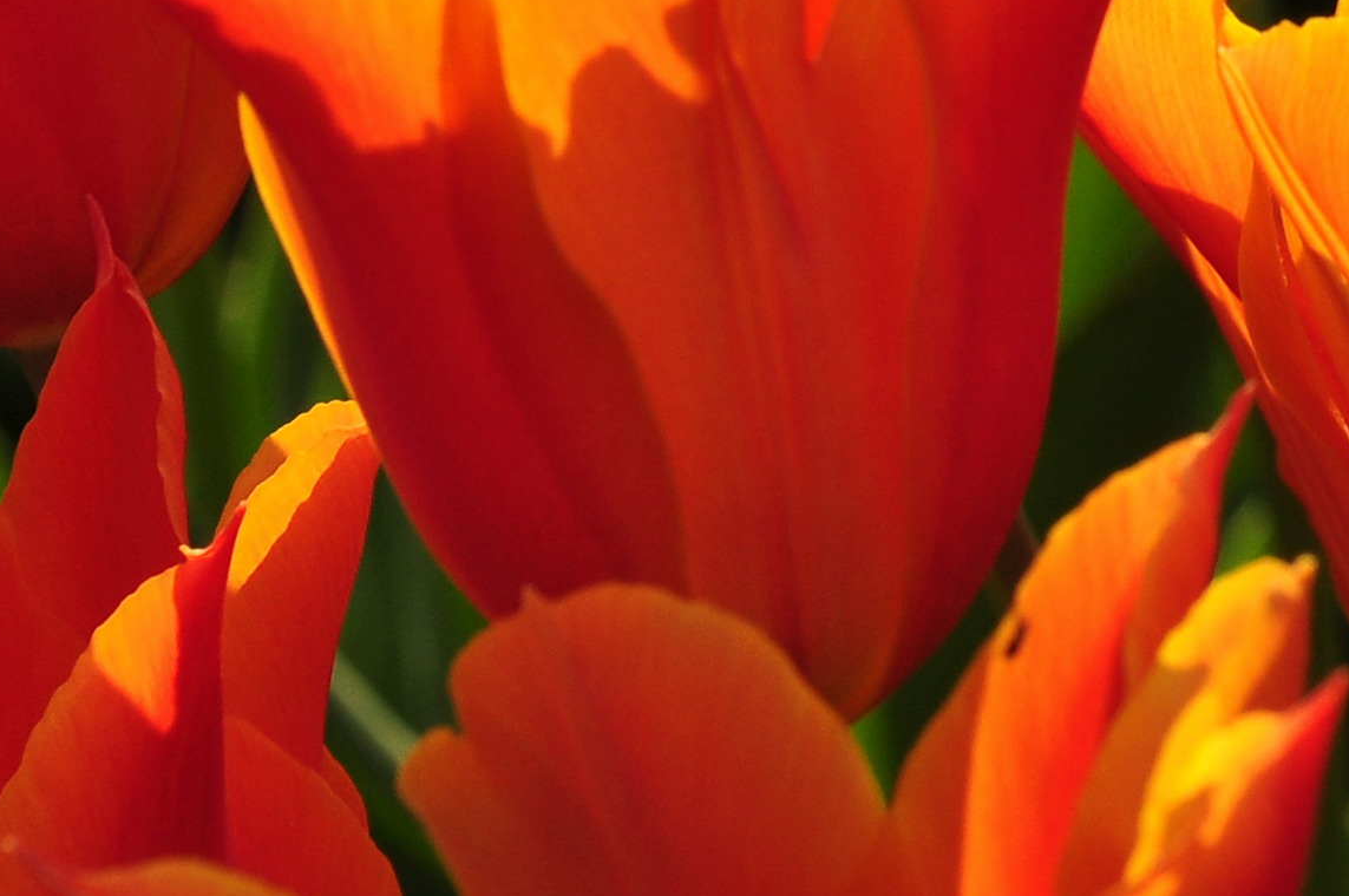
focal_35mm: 574
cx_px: 1548
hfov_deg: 3.6
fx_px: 21481
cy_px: -203
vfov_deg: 2.4
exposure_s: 1/200
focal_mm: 102
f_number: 11
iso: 200
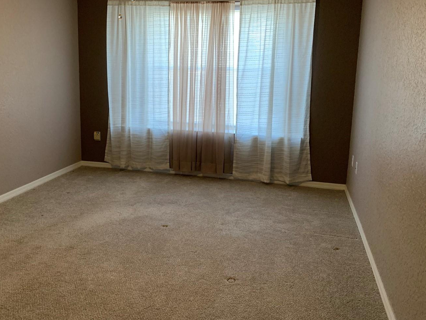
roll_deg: -1.9
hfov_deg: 56.8
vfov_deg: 44.0
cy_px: 131
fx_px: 394
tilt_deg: -10.1
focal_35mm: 32
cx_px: 198
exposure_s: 1/60
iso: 200
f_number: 1.8
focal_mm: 4.25
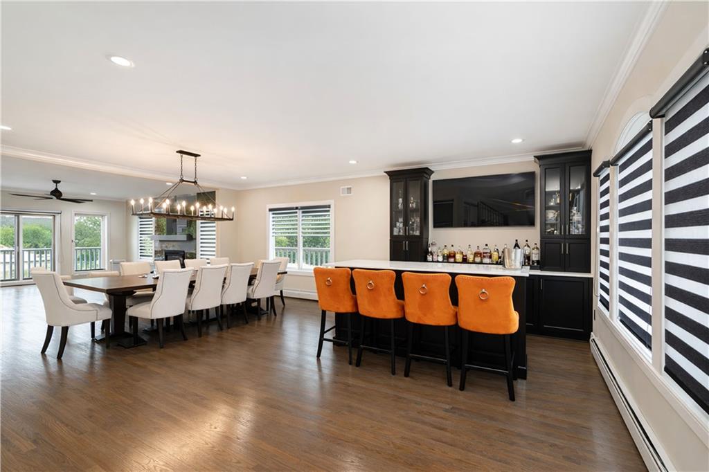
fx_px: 325
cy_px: 236
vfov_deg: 72.0
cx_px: 354
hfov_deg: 95.0
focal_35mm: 16
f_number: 4
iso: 64
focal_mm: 16.5
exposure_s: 1/20
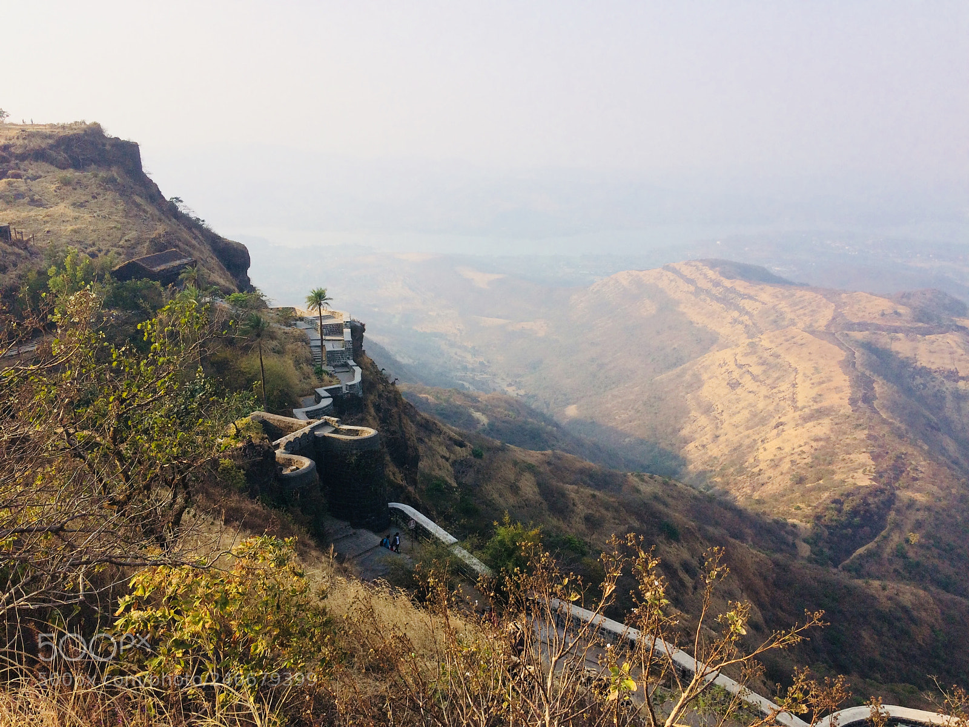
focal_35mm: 29
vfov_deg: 48.2
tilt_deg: -15.0
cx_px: 484
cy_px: 364
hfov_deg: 61.7
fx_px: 812
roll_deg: +1.3
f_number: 2.2
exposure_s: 1/1053
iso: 32
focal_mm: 4.15
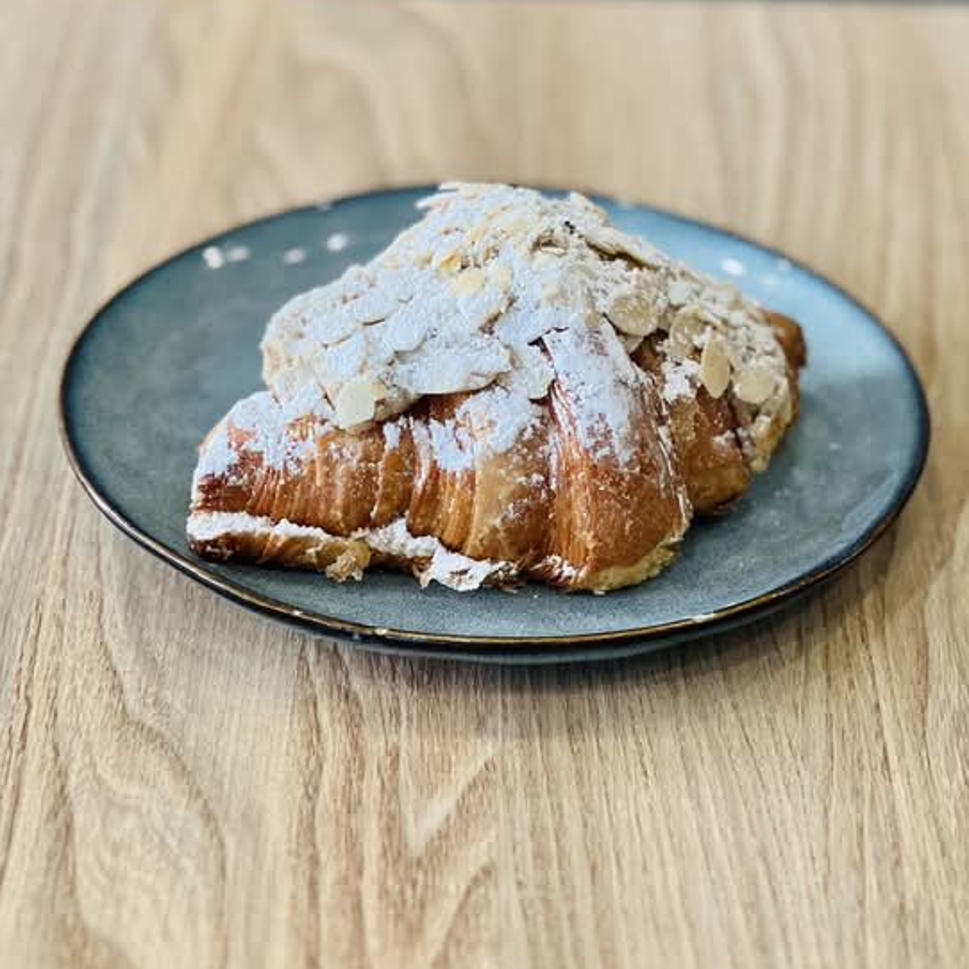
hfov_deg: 18.9
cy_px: 382
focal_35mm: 92
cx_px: 490
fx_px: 2914
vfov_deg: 18.9
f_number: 2.8
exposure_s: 1/100
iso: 125
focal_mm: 9
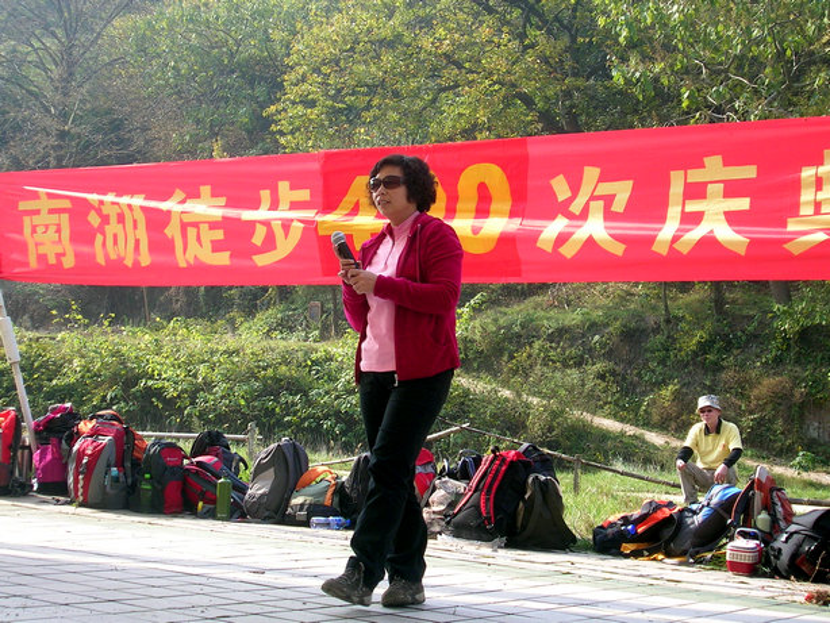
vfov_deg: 20.2
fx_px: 1751
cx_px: 415
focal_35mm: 73
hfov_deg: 26.7
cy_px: 312
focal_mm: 11.1
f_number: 3.8
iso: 50
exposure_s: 1/165
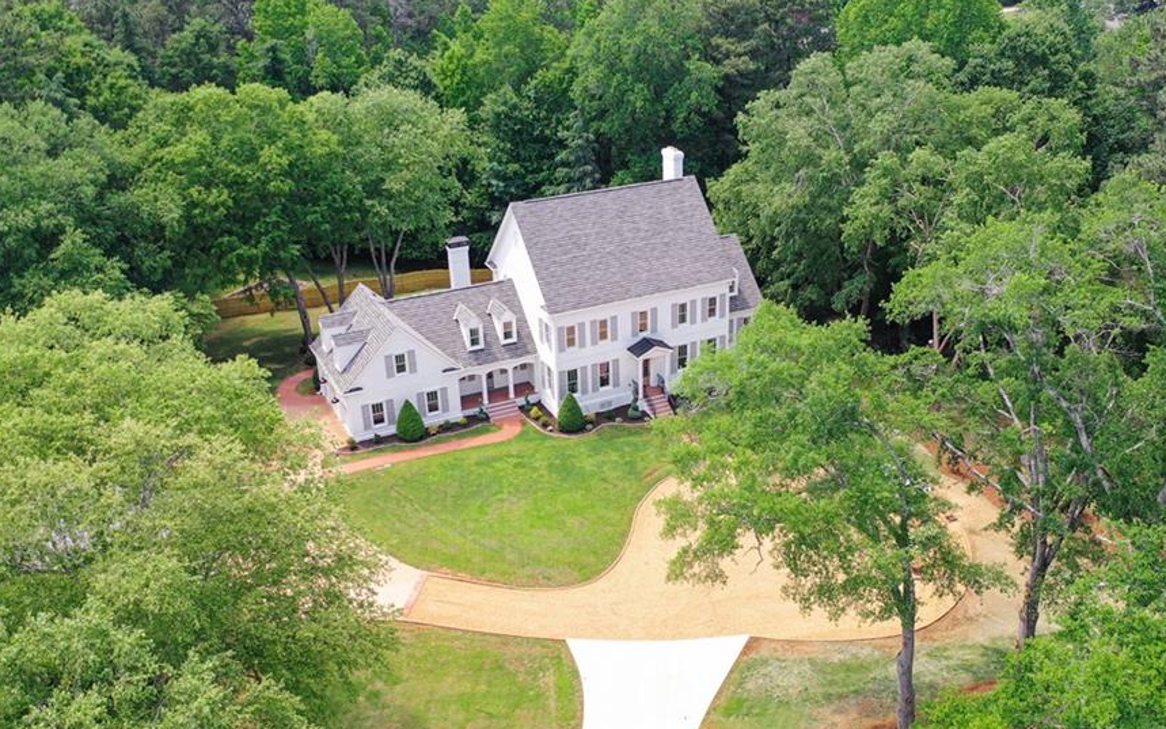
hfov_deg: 56.5
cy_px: 395
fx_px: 1080
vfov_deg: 37.3
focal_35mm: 34
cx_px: 656
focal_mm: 10.26
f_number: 2.8
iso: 400
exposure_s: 1/30
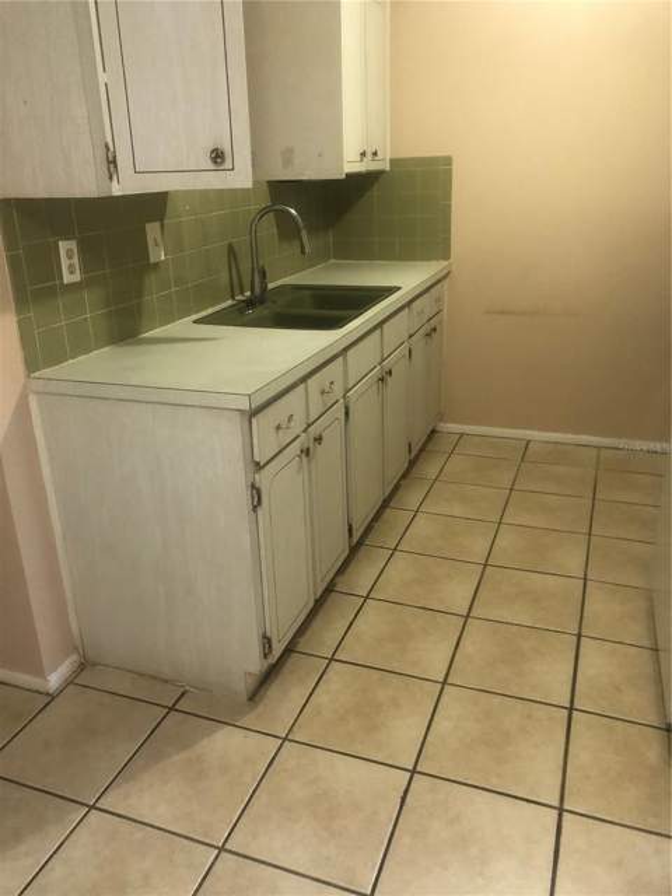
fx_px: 725
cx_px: 336
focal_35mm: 28
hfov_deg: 49.7
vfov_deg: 63.4
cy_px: 448
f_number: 1.8
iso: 50
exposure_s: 1/15
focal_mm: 4
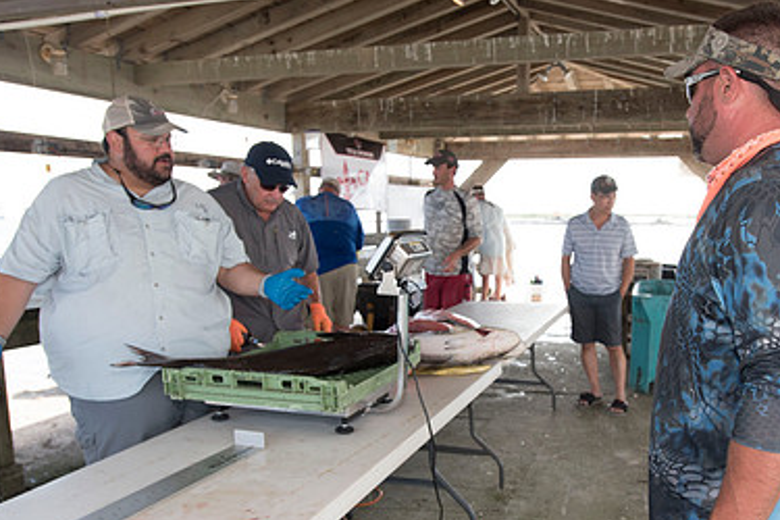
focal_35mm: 34
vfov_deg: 38.5
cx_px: 474
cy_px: 336
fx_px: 737
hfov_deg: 55.3
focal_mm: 22
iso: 500
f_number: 4
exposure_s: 1/500
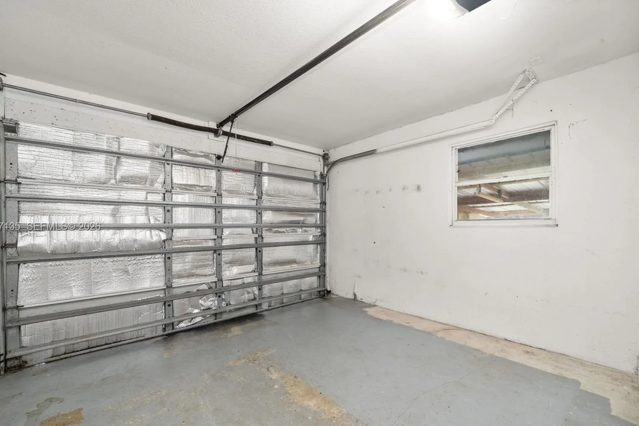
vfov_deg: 81.1
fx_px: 248
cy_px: 227
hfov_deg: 104.2
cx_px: 311
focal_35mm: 14
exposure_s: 1
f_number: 11
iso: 400
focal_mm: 13
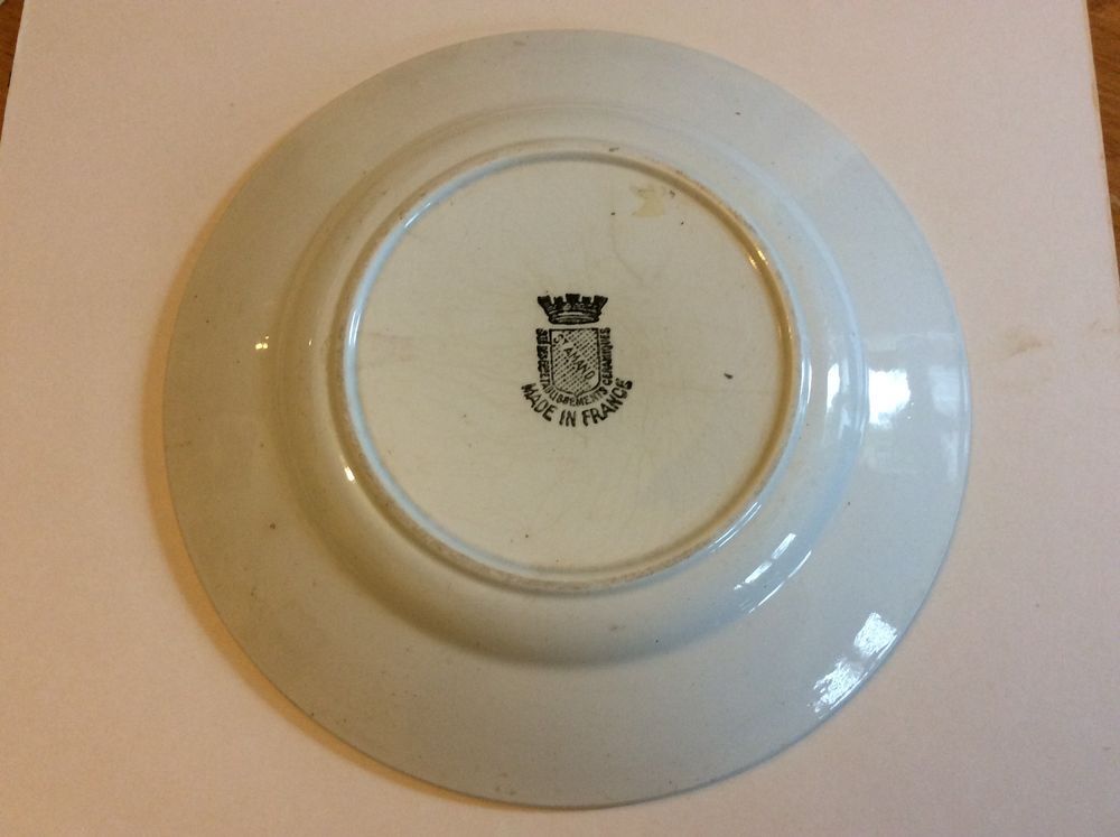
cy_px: 418
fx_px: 1034
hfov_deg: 56.9
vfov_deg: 44.1
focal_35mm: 32
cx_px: 560
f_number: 2.4
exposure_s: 1/25
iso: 100
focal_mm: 3.3
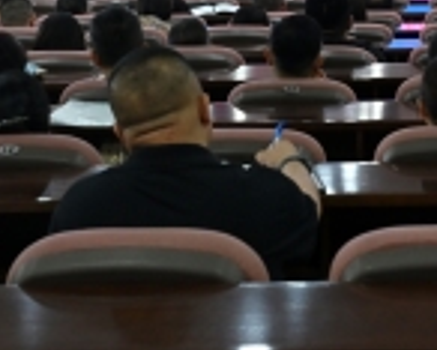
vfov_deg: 12.5
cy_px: -209
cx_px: 437
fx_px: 1501
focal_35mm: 116
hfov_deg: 16.2
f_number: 5
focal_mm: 30
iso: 1250
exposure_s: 1/100
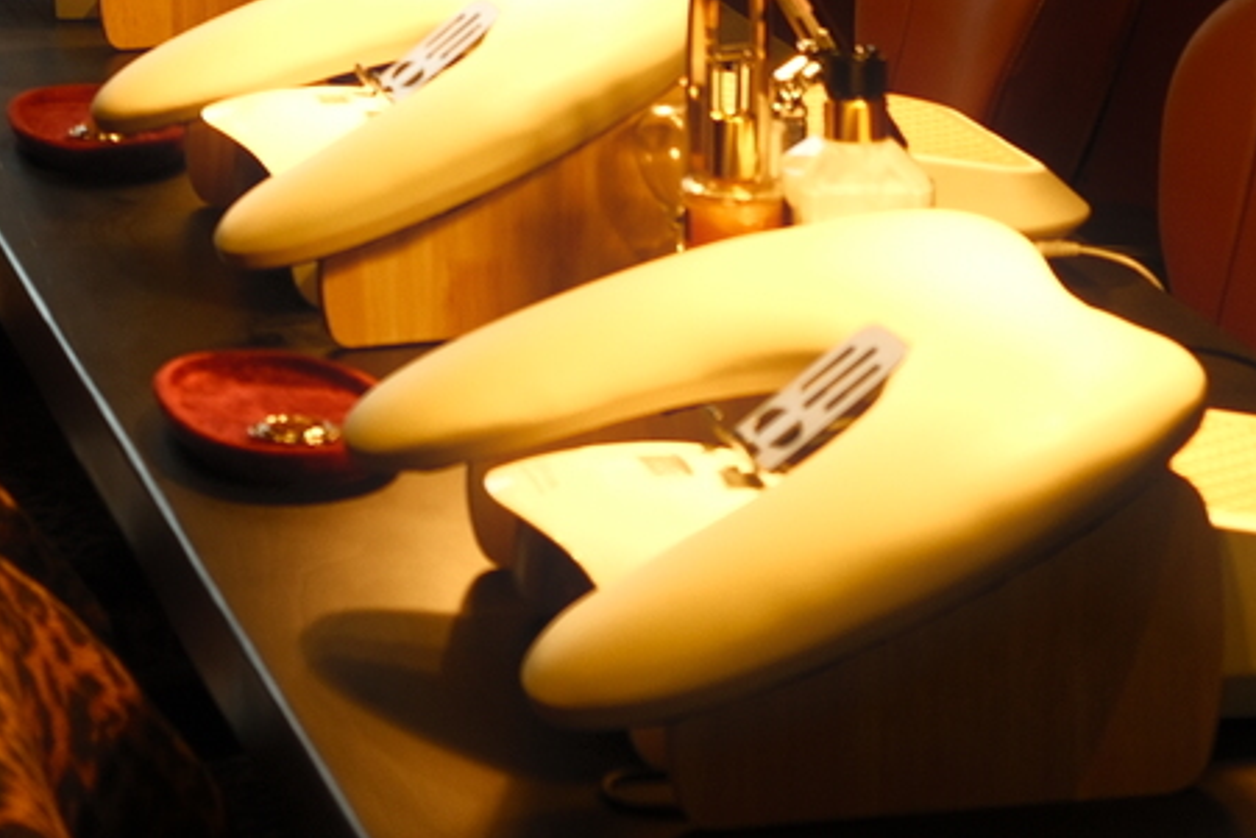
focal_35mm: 150
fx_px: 5235
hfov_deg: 13.3
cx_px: -253
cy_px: -610
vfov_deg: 8.8
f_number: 4.5
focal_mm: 23
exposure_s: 1/8
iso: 200
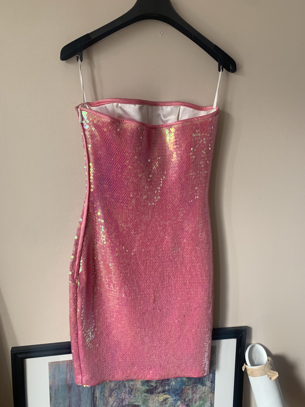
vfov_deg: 67.3
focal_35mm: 26
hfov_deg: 53.1
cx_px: 152
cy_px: 204
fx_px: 305
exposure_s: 1/121
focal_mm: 4.25
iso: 80
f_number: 1.8
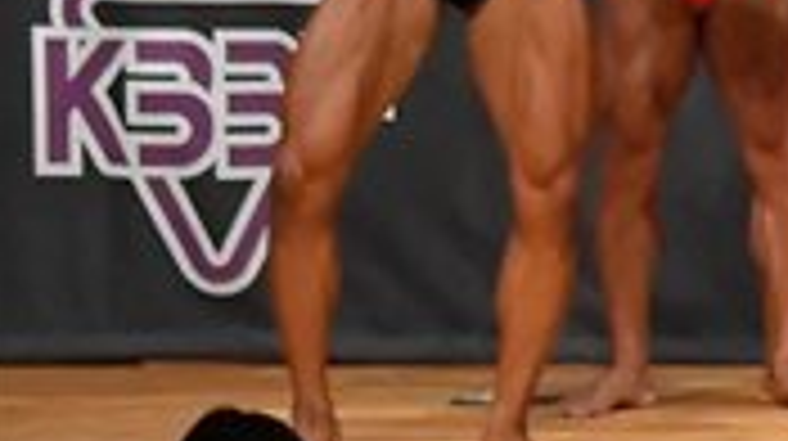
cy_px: 14
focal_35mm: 640
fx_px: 13358
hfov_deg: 3.3
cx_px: 1727
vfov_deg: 1.9
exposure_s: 1/400
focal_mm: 92
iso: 9000
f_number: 5.6
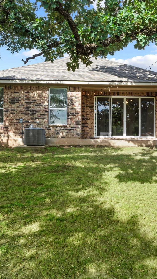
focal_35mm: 27
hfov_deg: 42.1
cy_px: 139
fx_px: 203
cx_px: 97
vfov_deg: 69.1
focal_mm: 11.5
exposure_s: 1/13
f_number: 11
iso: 250
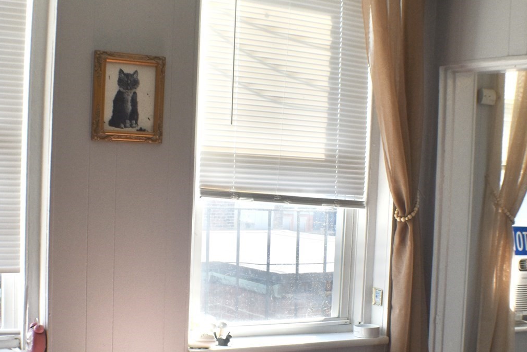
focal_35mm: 70
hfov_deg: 28.8
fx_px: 1025
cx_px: 263
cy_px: 261
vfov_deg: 19.3
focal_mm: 23
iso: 200
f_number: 7.1
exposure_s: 1/250
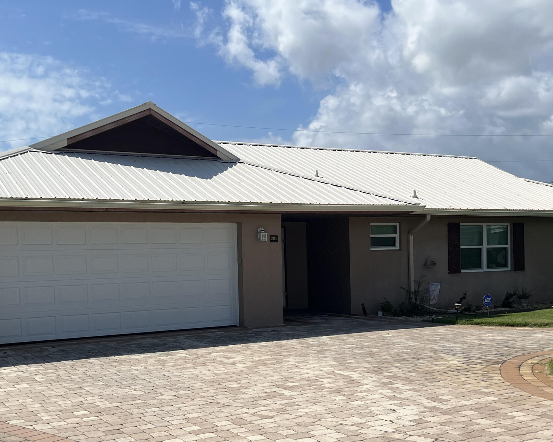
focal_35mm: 46
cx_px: 270
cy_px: 295
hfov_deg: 40.3
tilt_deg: -1.4
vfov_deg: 32.5
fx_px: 753
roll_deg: +1.7
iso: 50
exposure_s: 1/9434
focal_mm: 5.7
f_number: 1.5
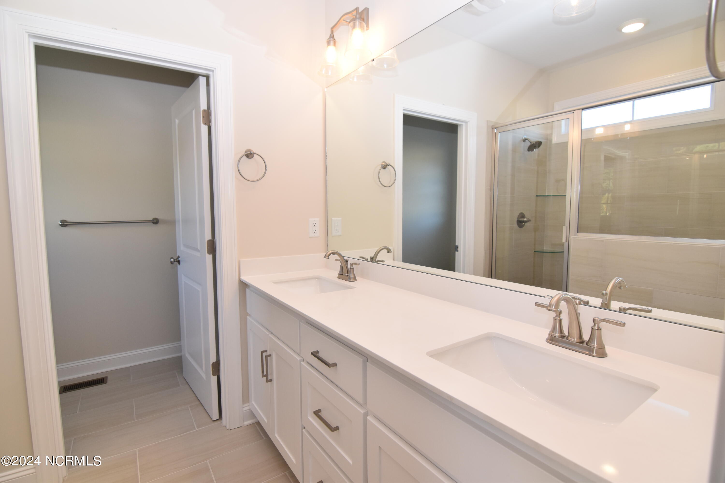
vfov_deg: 72.1
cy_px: 242
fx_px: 332
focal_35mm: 16
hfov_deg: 95.0
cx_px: 362
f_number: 5
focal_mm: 11
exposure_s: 1/200
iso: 560
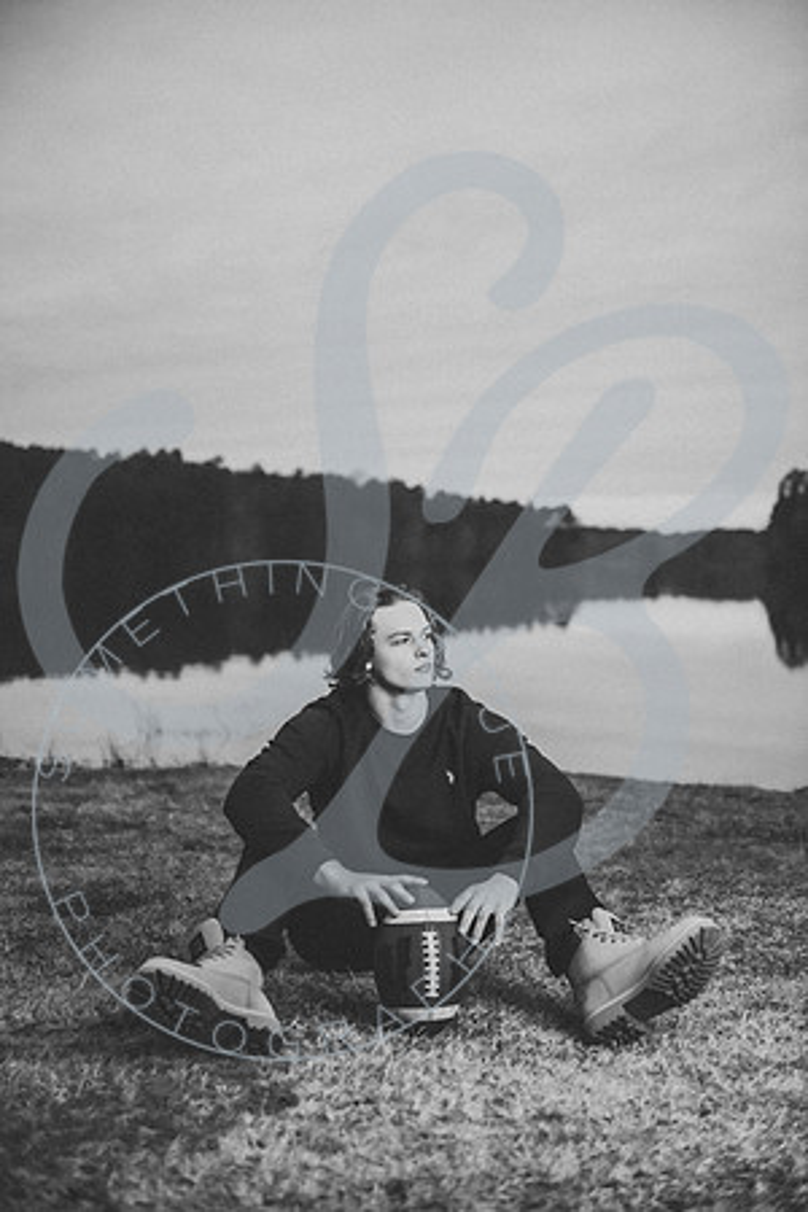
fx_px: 1683
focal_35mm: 50
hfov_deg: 27.0
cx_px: 404
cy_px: 606
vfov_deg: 39.6
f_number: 2.8
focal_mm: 50
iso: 640
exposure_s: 1/250
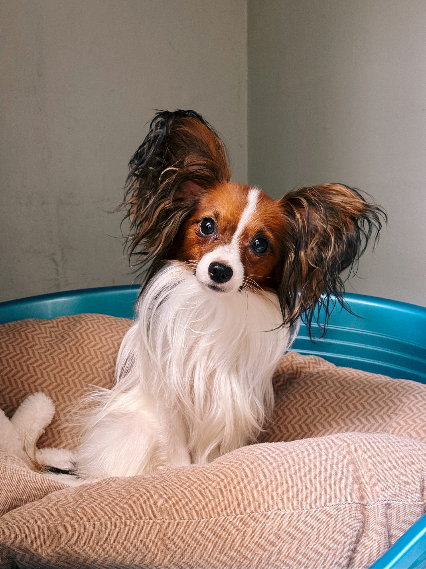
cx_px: 213
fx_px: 788
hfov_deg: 30.3
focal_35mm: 48
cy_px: 284
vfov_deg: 39.7
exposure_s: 1/33
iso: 200
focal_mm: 6.76
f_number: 1.78
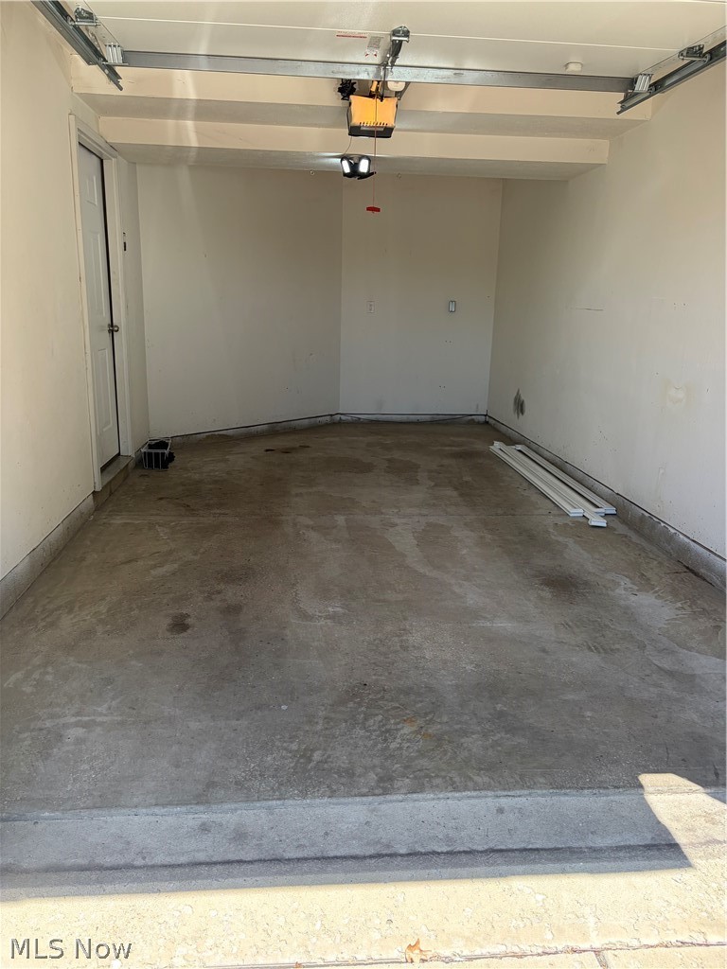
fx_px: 728
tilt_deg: -14.4
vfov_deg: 67.3
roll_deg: -1.0
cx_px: 364
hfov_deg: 53.1
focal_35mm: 26
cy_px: 484
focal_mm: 5.96
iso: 64
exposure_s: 1/635
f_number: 1.6
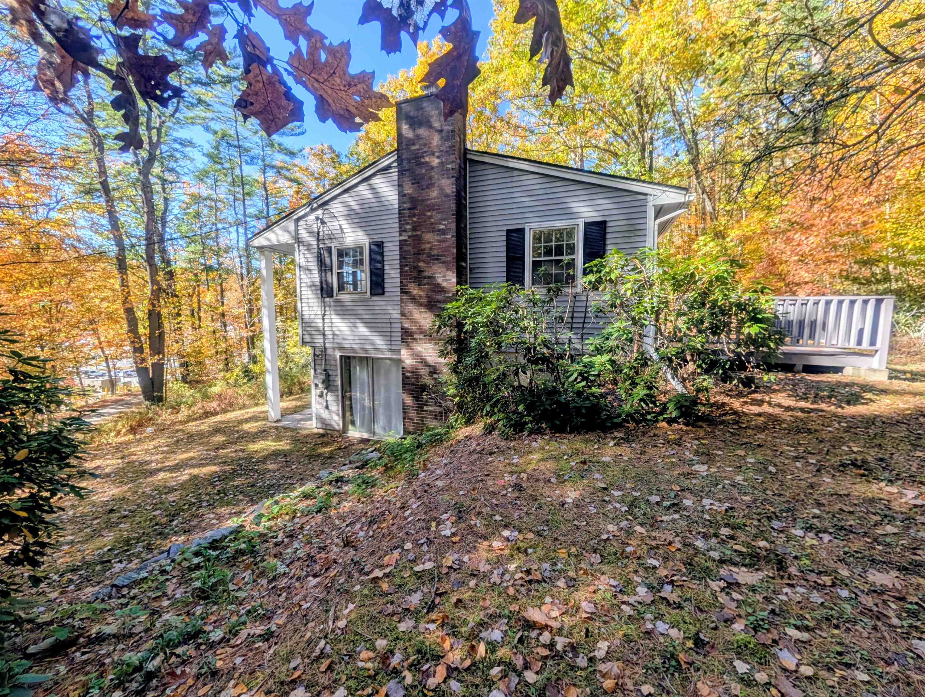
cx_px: 462
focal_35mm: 12
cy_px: 348
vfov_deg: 94.6
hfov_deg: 110.5
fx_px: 321
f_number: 1.7
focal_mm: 2.02
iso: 54
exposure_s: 1/741
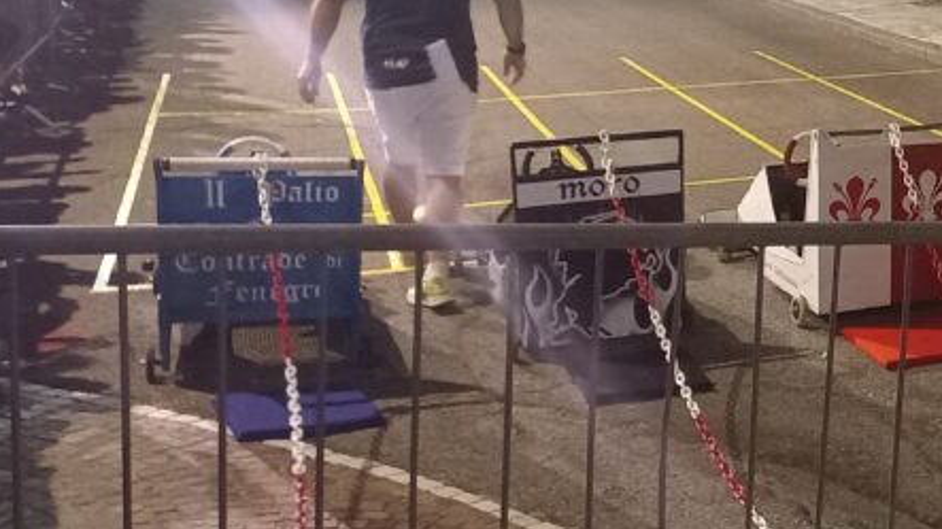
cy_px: 232
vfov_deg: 19.1
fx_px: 1573
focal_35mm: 63
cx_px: 912
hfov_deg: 31.2
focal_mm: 4.6
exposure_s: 1/20
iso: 1250
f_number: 1.8
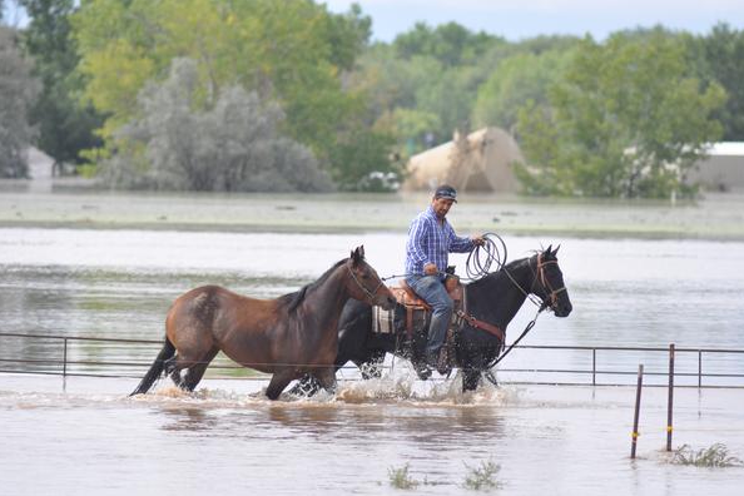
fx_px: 9382
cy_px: 248
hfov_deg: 4.5
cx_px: 372
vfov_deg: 3.0
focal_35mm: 454
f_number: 5.6
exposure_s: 1/2000
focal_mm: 300
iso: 400
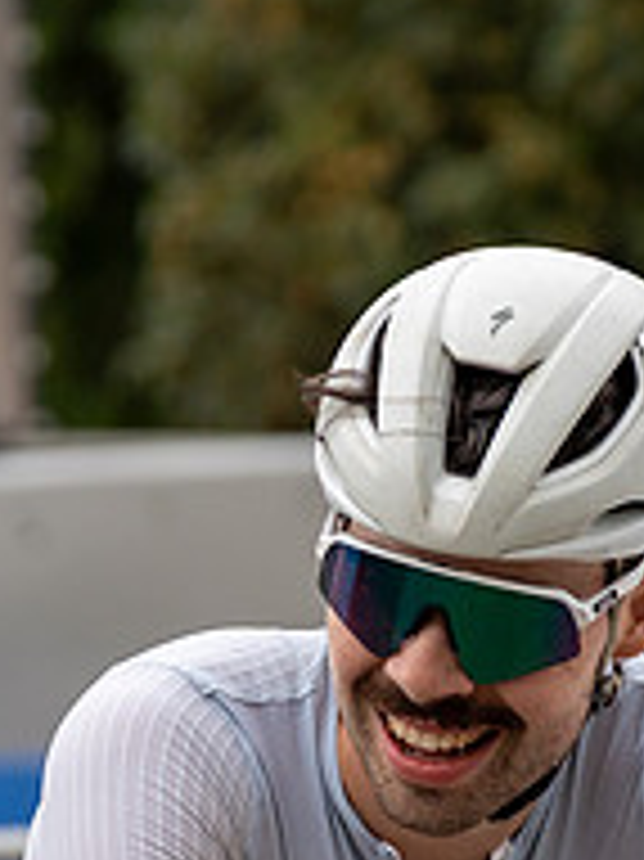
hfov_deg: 4.3
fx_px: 8592
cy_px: 764
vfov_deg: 5.7
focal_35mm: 346
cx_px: 466
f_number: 3.5
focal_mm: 86
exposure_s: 1/1000
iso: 800
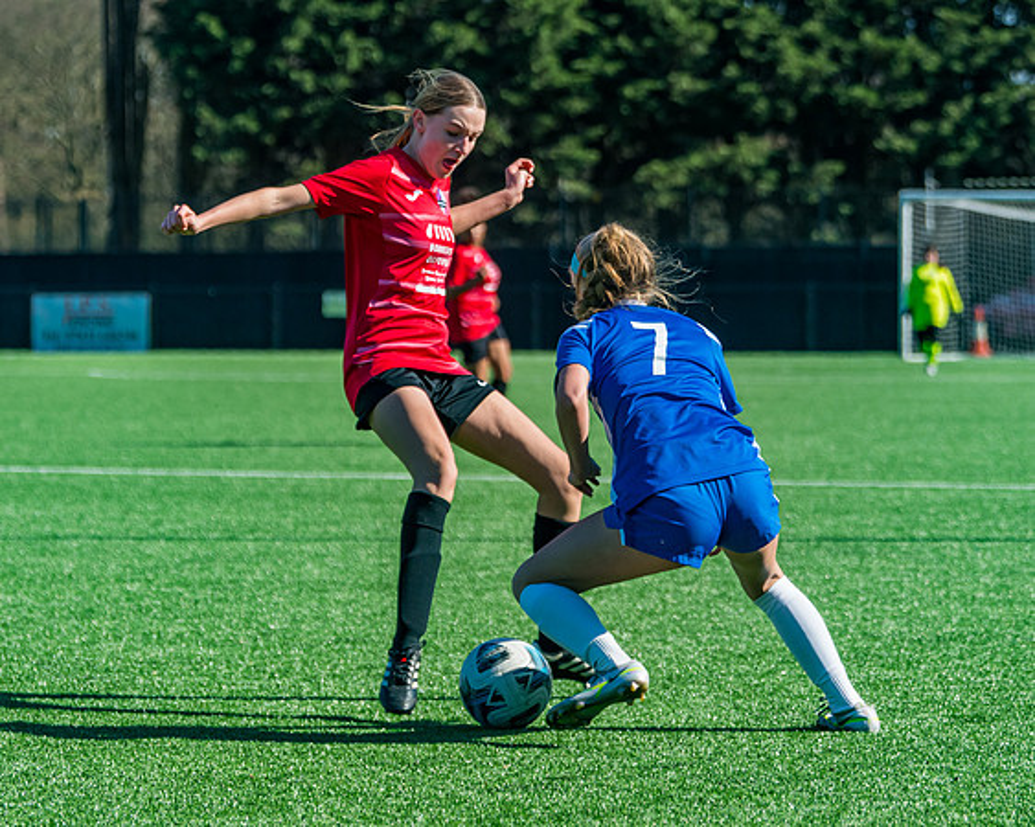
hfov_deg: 10.8
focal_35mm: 179
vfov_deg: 8.6
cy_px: 413
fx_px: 5490
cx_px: 594
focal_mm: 135
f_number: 5
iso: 400
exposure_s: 1/2000
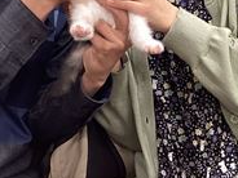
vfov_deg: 14.0
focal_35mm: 101
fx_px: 694
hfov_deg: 19.4
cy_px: -61
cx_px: 78
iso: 125
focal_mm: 3.3
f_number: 2.4
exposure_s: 1/60
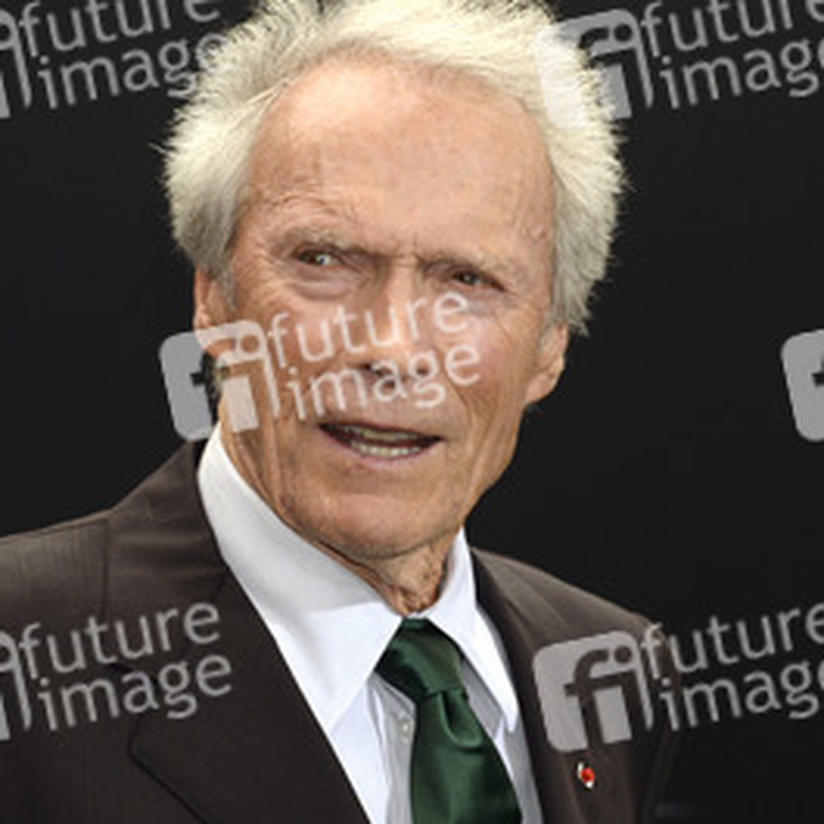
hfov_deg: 6.8
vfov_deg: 6.8
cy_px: 522
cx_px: 412
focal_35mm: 257
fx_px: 6921
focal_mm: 200
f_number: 7.1
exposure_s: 1/250
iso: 640
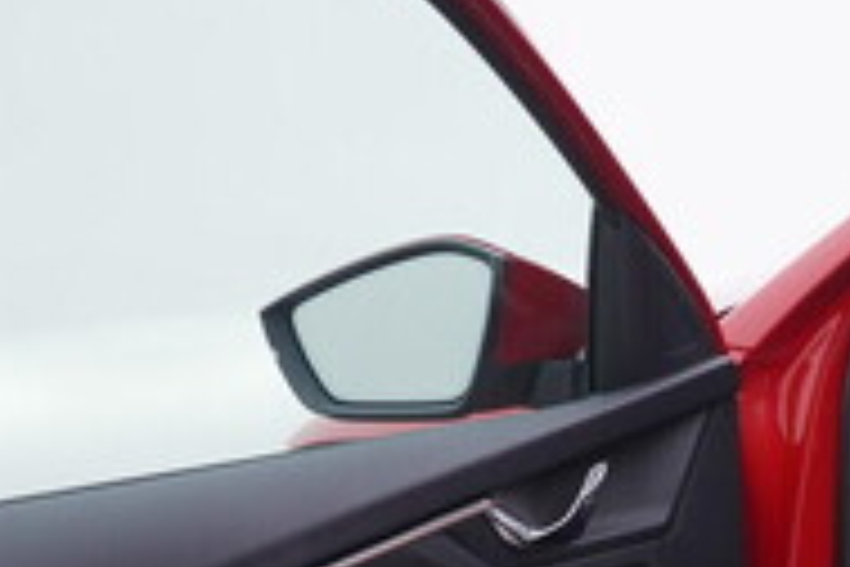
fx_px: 2479
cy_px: 628
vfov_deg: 12.8
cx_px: 890
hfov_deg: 18.8
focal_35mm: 105
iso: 125
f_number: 3.2
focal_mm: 24
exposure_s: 1/50
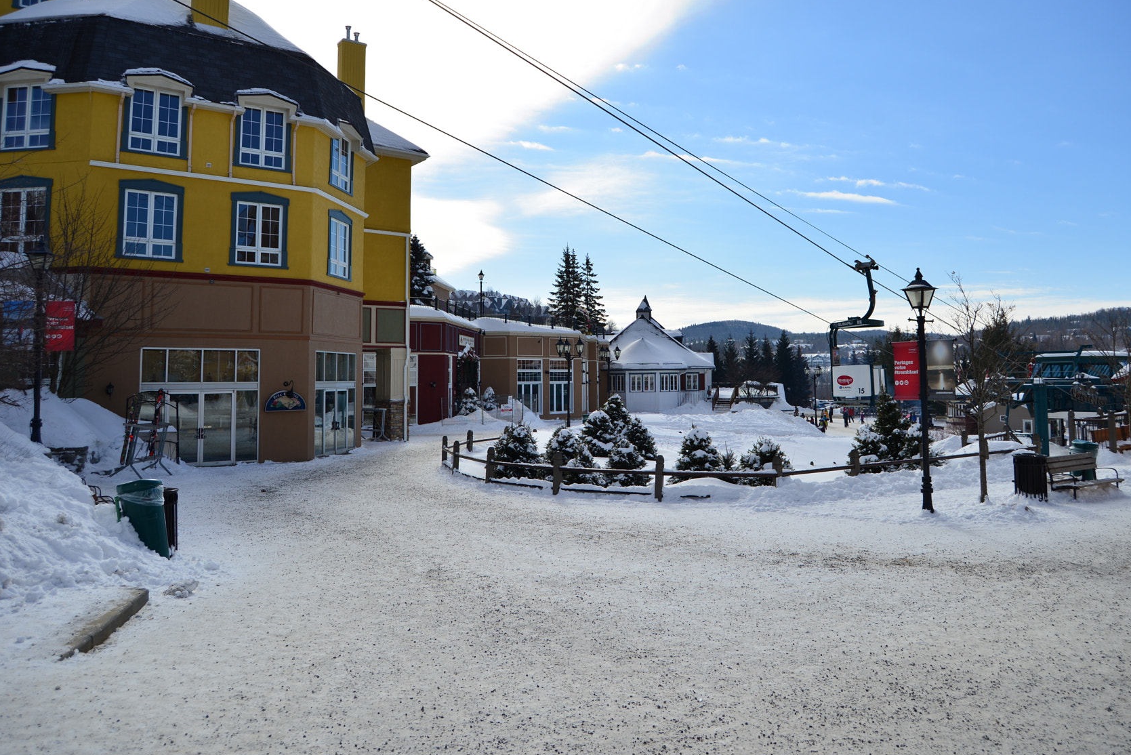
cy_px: 303
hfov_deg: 67.3
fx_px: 848
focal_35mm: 27
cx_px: 594
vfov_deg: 47.7
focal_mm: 22
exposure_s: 1/800
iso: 100
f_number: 7.1
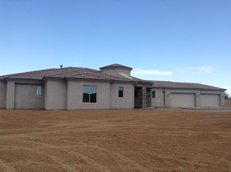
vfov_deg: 42.8
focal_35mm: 33
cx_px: 116
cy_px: 86
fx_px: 220
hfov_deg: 55.4
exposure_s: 1/805
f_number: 2.4
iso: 25
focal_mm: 3.3
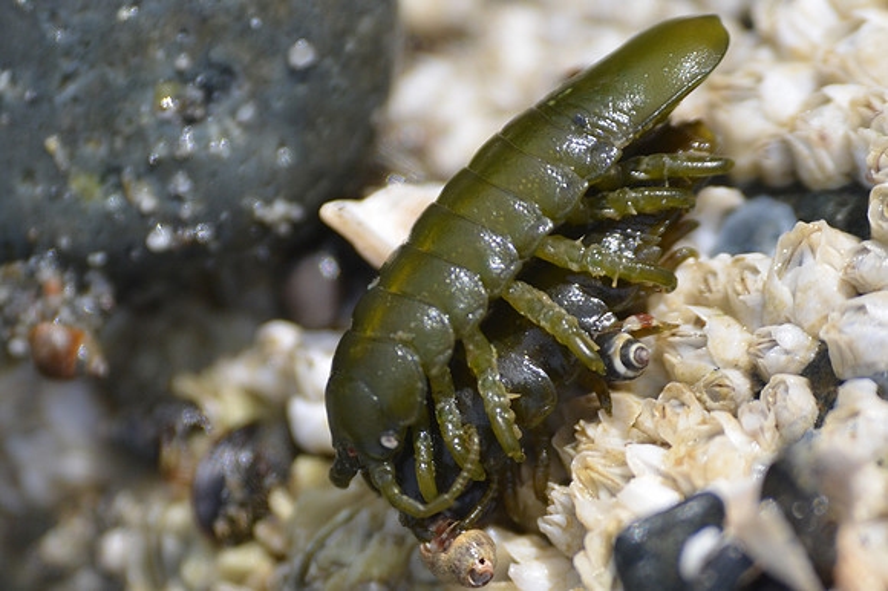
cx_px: 444
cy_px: 296
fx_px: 11093
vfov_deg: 3.1
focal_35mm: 450
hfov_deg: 4.6
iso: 400
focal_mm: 300
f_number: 5.6
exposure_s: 1/1250
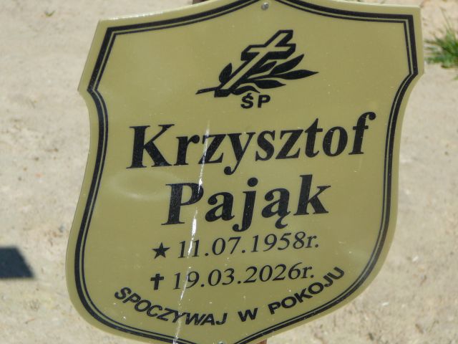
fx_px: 1561
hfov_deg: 16.7
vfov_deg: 12.6
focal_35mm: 118
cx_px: 229
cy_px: 172
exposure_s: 1/800
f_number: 3.9
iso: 80
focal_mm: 17.6
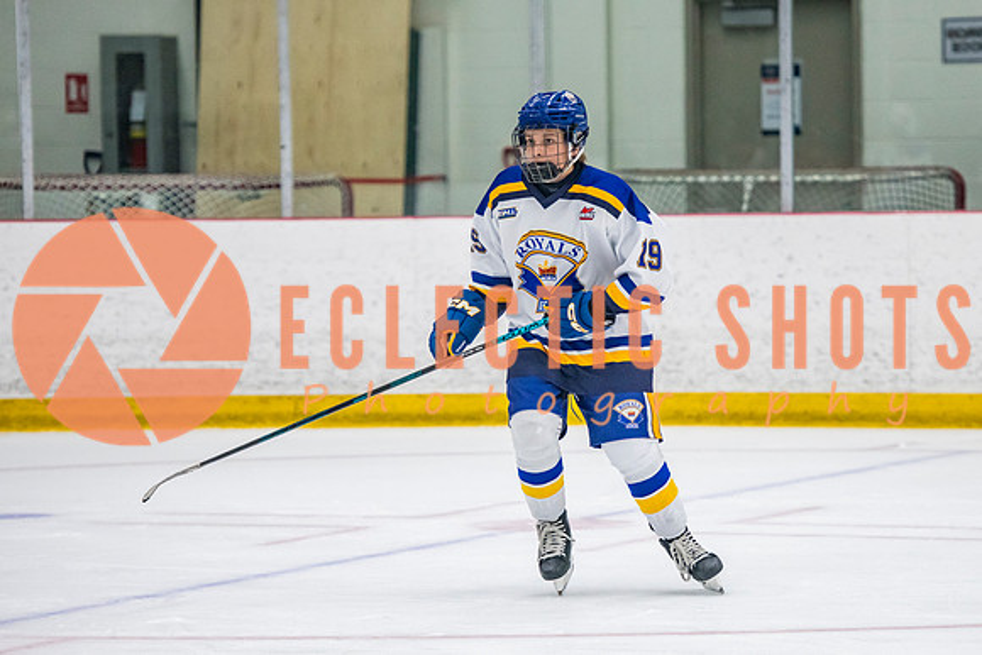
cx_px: 599
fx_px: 5883
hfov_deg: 9.5
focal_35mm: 216
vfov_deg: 6.4
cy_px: 355
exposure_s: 1/640
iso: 2000
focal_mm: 150
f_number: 3.2
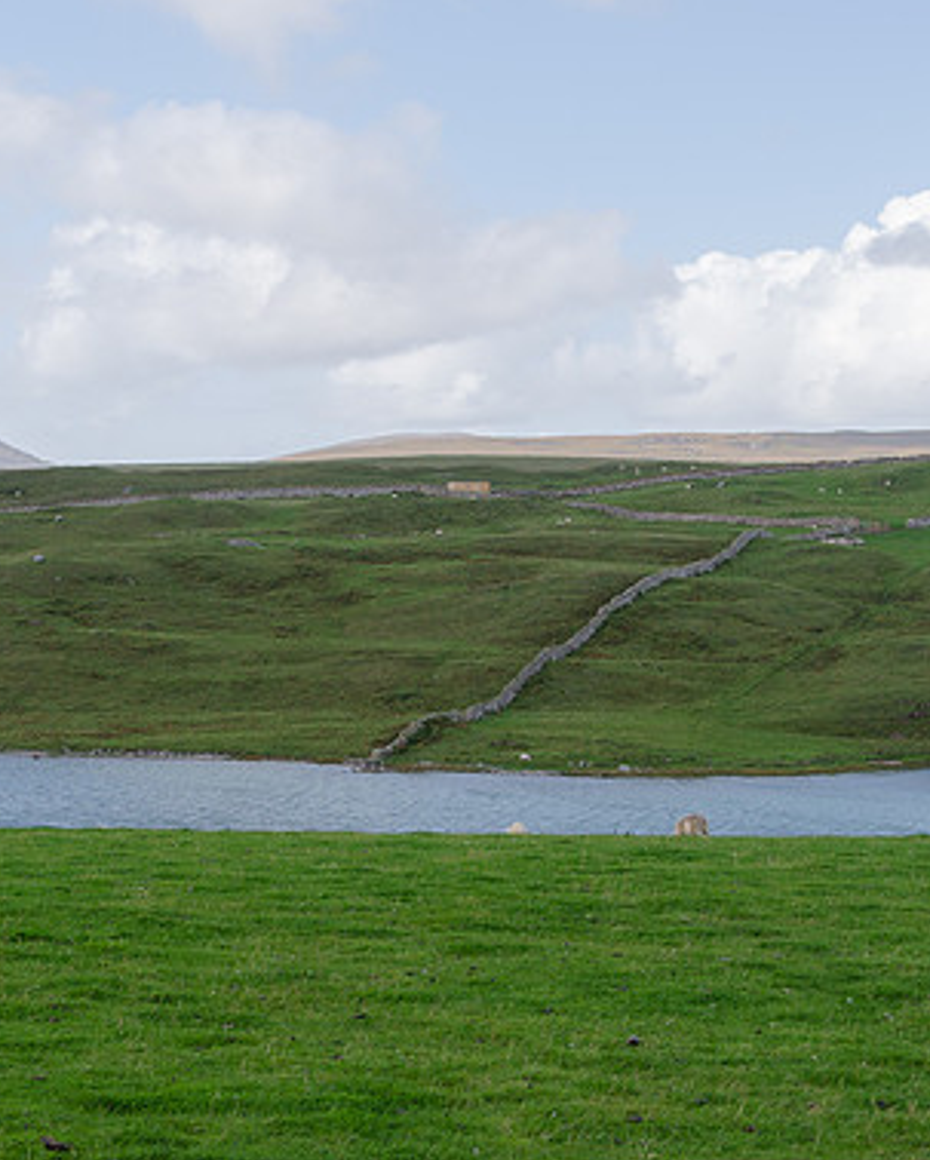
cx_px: 314
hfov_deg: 20.4
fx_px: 2577
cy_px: 577
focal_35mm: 75
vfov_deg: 25.4
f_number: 8
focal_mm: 31
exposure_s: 1/125
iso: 100
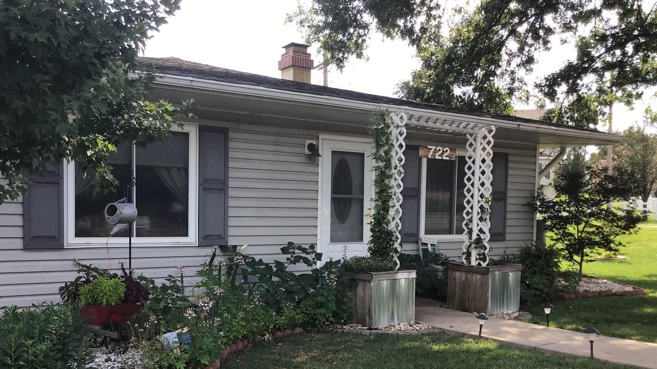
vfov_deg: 30.2
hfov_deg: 51.6
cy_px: 245
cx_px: 304
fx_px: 679
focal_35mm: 39
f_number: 2.4
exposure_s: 1/357
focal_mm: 3.3
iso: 25
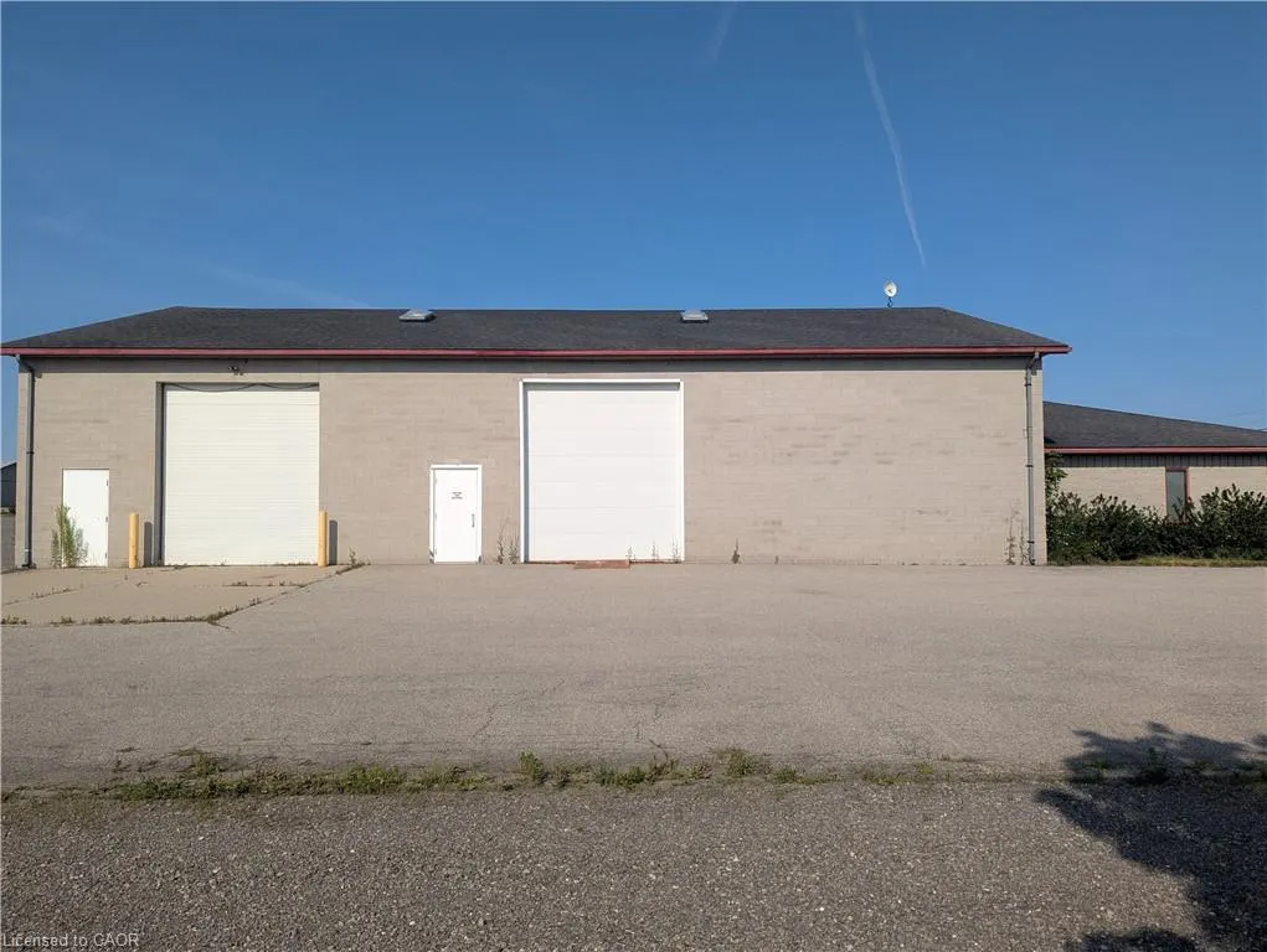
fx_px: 879
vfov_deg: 56.9
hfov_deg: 71.5
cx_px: 634
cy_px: 476
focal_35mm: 24
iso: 50
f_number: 1.85
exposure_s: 1/3534
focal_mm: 6.81
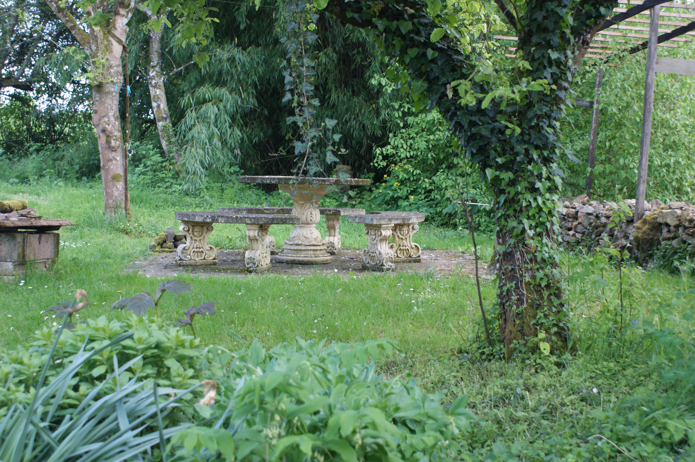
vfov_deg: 25.7
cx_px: 348
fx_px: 1013
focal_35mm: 52
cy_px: 231
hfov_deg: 37.9
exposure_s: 1/60
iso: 250
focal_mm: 35
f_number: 5.6
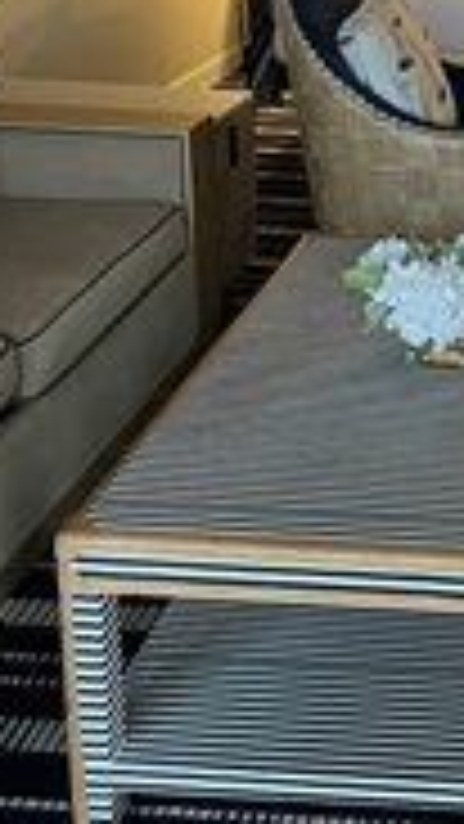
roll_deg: -2.7
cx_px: 631
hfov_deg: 17.2
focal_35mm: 65
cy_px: 173
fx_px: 1421
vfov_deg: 31.6
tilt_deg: -15.8
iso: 640
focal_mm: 5.1
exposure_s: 1/30
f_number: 1.6
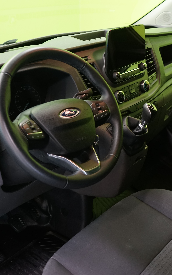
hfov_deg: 27.9
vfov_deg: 44.4
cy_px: 139
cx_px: 141
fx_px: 338
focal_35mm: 45
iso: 1600
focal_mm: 29
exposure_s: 1/20
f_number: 5
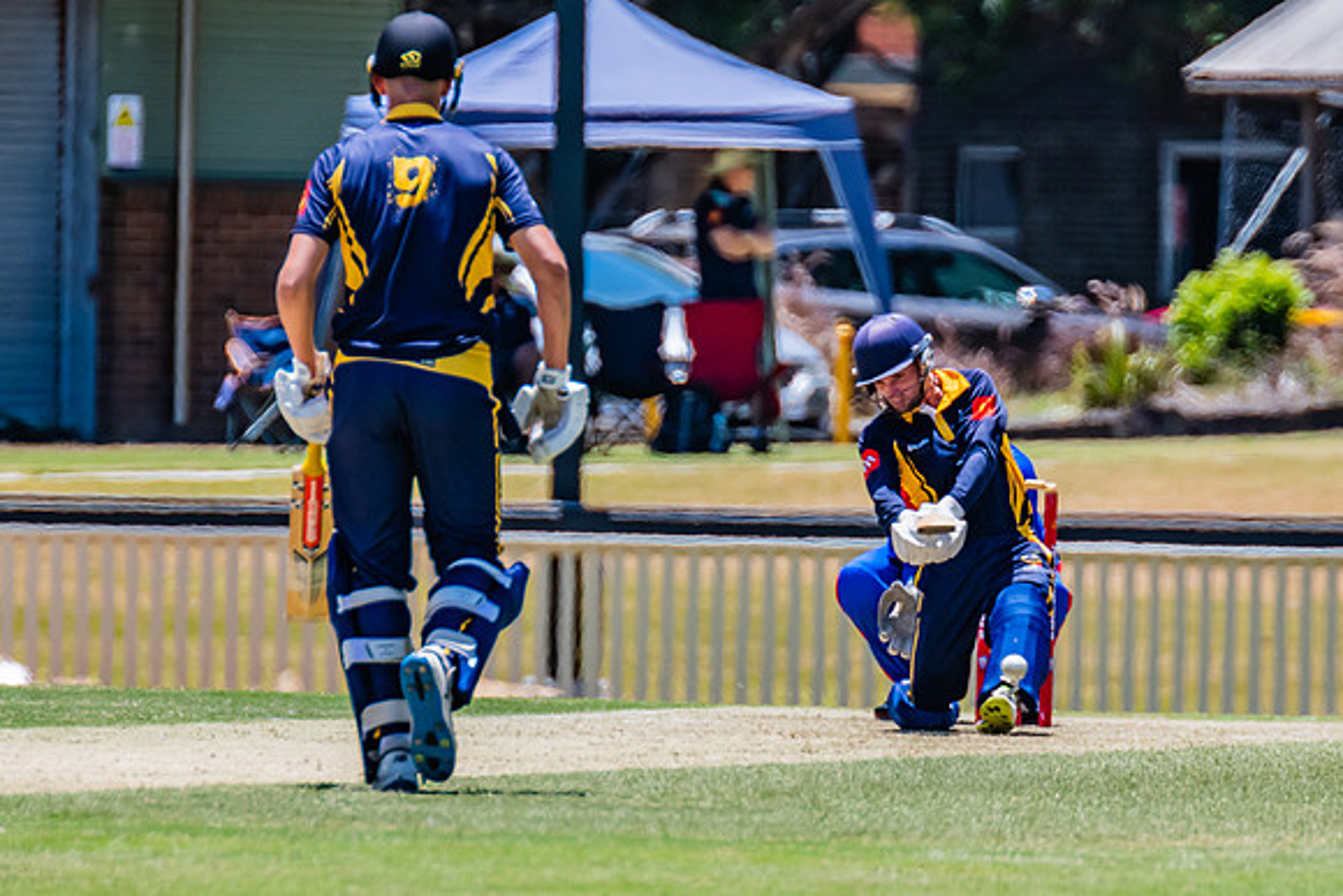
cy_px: 487
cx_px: 867
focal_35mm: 921
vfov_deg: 1.5
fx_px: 34381
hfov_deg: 2.2
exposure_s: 1/2000
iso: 640
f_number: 7.1
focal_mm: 550
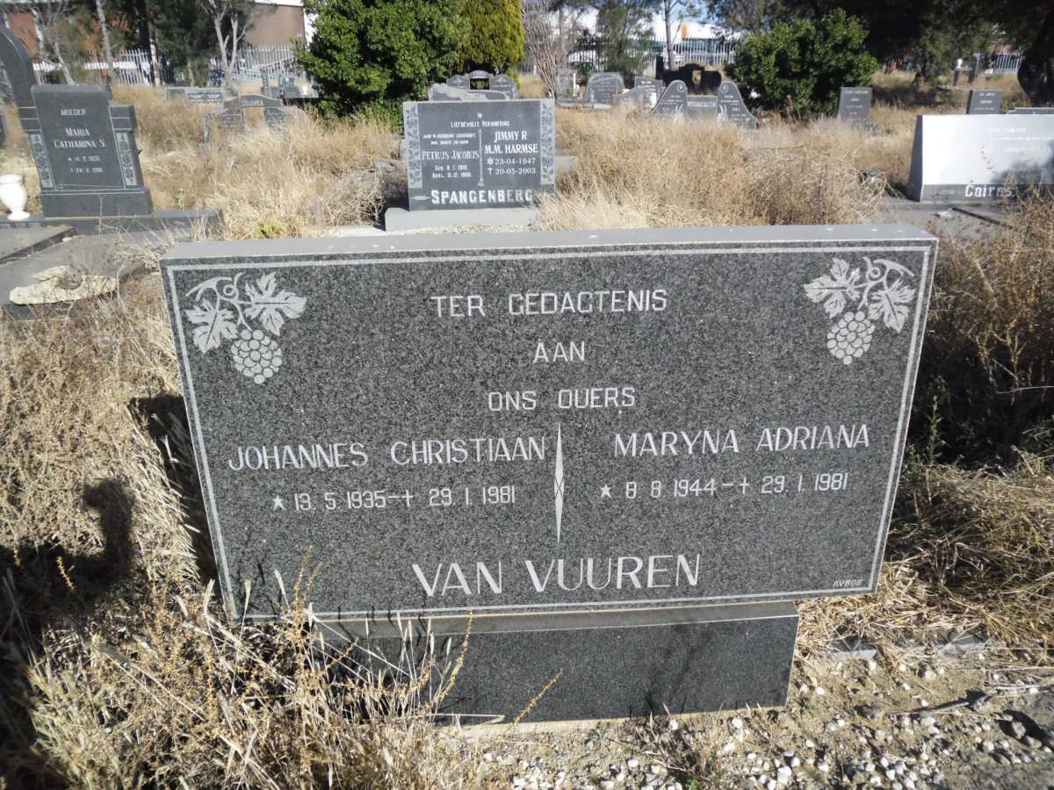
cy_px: 395
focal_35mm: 27
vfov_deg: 51.4
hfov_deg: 65.3
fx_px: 822
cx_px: 527
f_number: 3.5
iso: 80
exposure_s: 1/861
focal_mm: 4.9
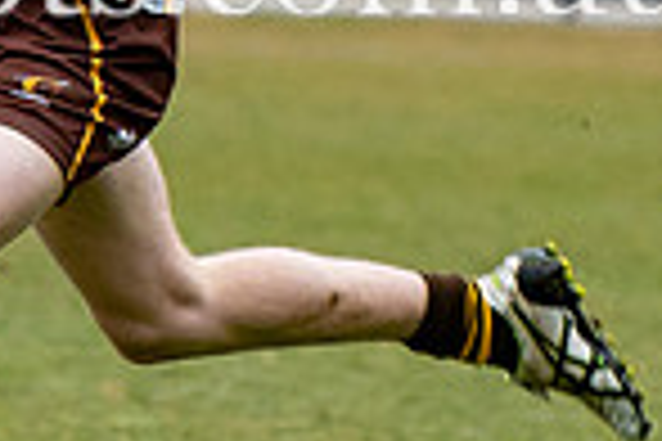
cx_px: 14
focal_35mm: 2231
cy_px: -295
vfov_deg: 0.6
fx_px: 41022
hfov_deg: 0.9
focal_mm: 200
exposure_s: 1/800
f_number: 4
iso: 500
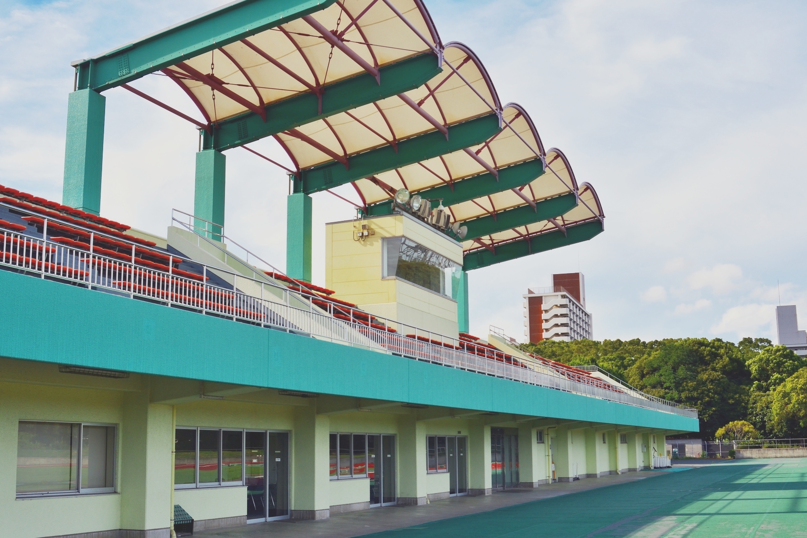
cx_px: 387
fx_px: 986
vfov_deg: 30.5
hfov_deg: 44.5
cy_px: 262
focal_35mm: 44
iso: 100
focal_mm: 24
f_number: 8
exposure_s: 1/250
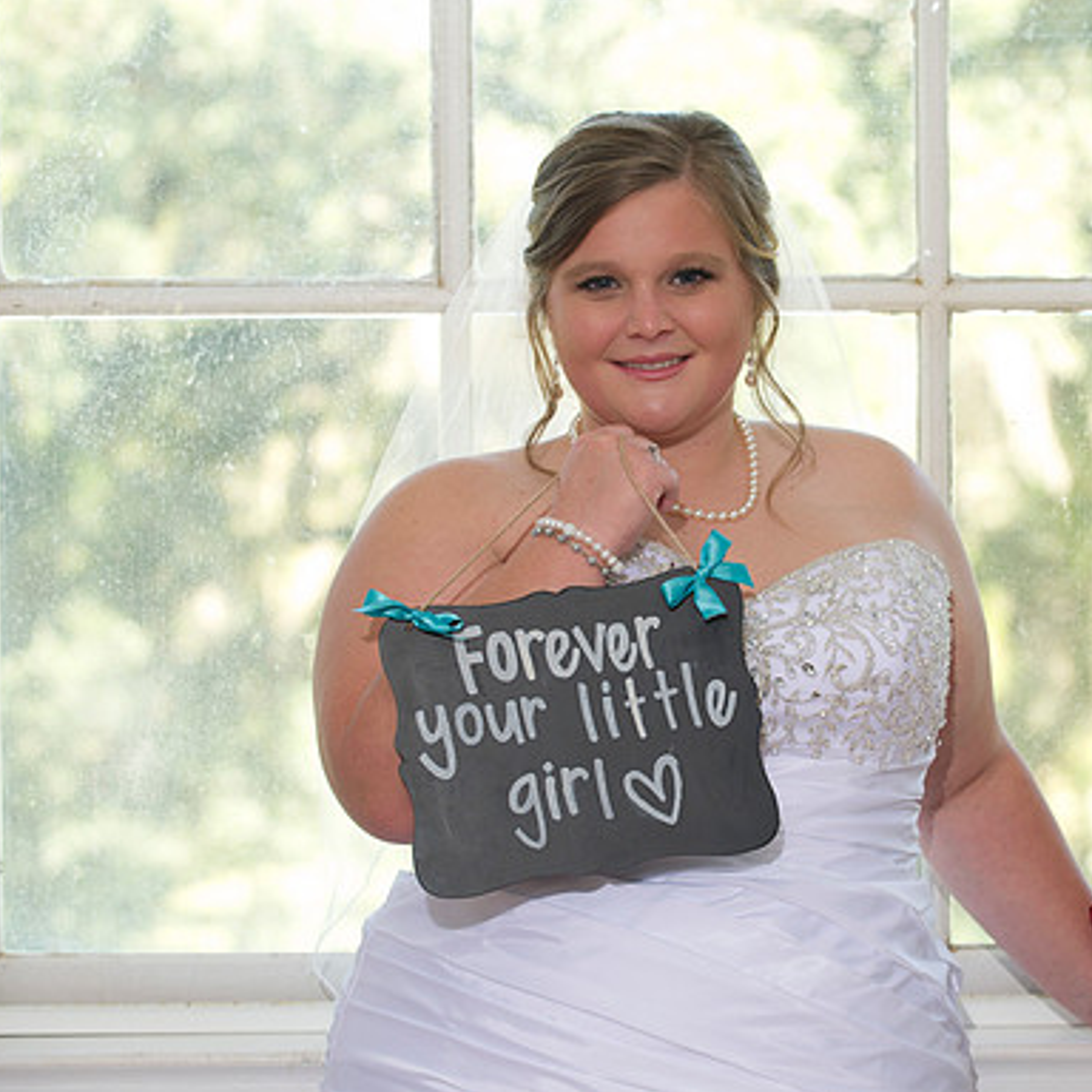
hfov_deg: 14.3
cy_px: 546
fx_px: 4354
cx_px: 671
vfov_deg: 14.3
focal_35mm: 122
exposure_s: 1/100
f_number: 4
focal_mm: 95
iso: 640
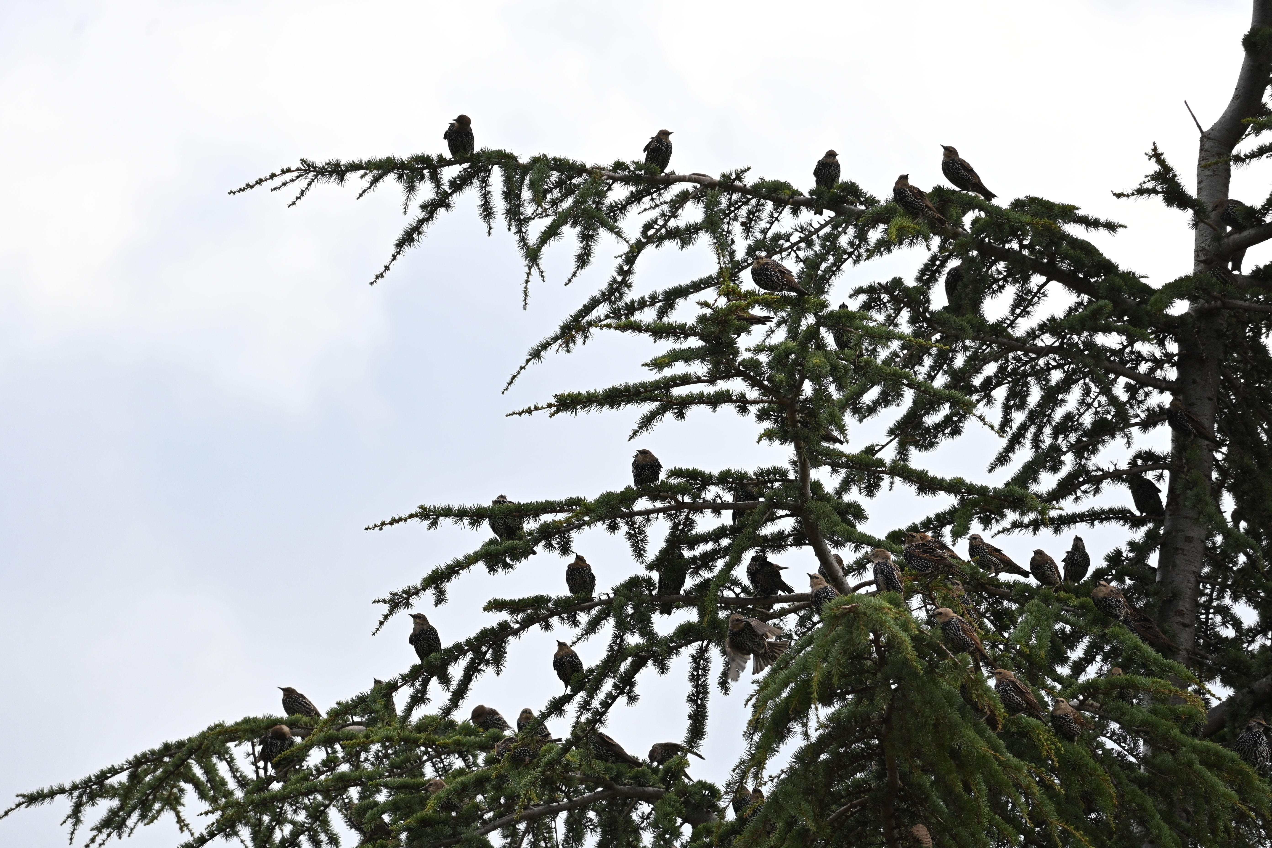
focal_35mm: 375
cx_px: 636
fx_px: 13249
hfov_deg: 5.5
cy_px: 424
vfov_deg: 3.7
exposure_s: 1/1250
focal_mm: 250
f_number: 6.3
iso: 400
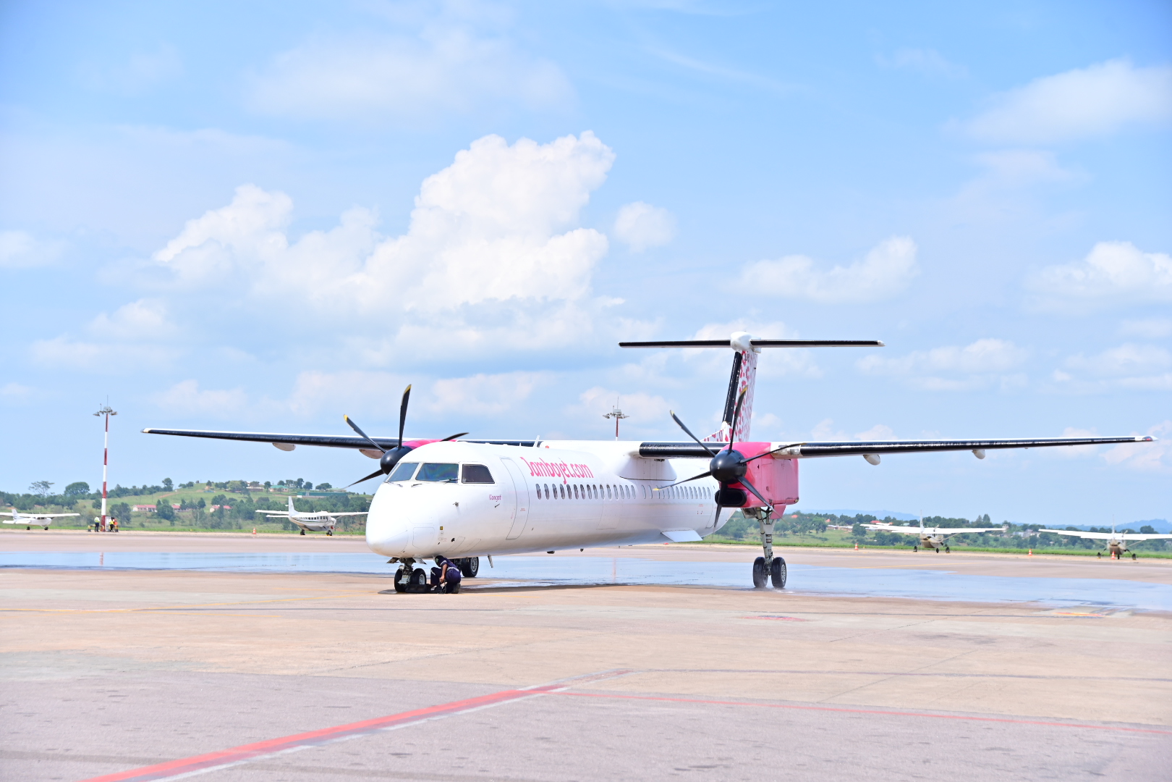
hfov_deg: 32.4
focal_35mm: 62
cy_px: 391
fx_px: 2018
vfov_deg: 21.9
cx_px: 586
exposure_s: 1/1250
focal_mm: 62
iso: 160
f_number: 4.5
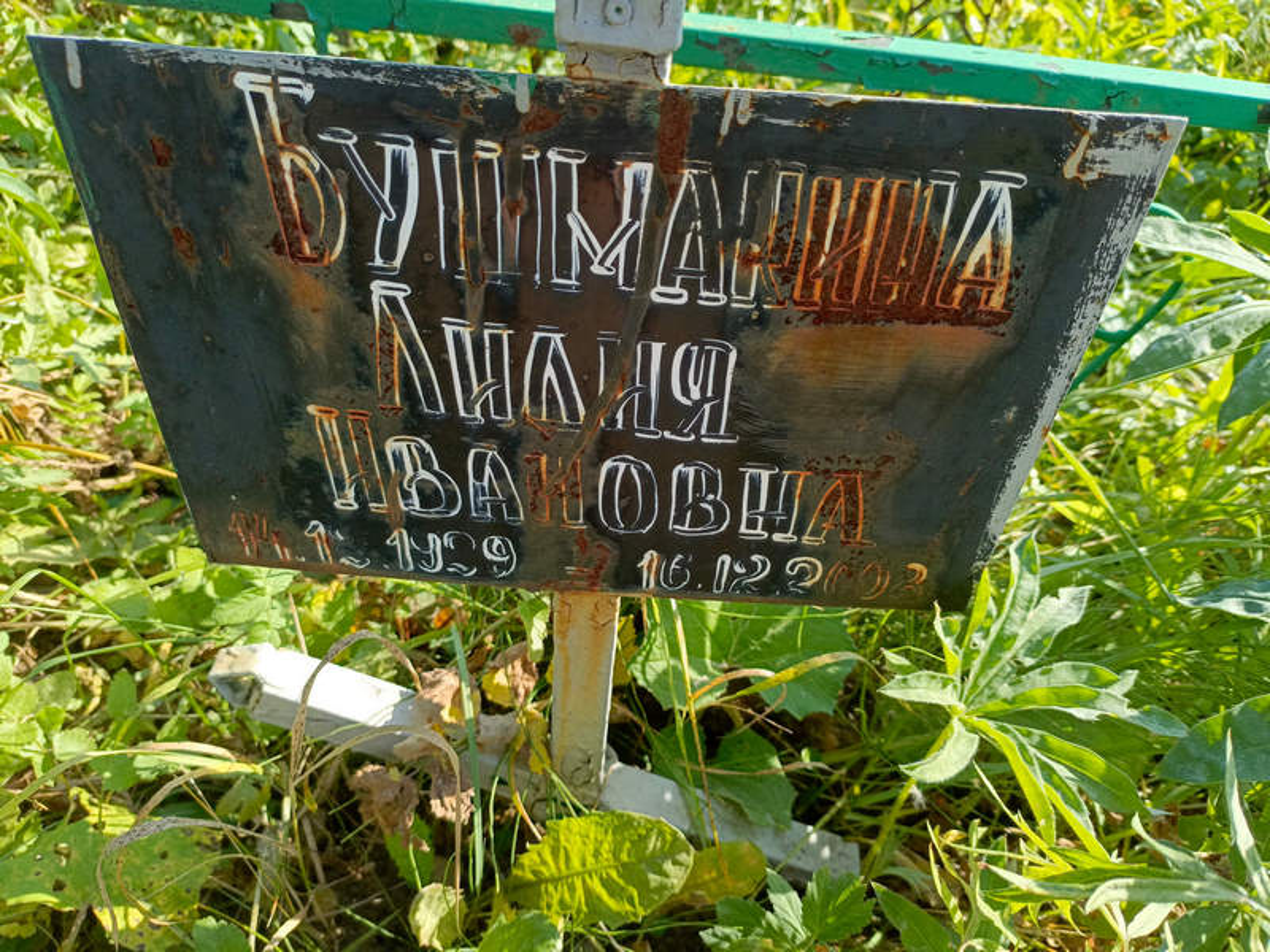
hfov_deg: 69.4
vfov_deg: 54.9
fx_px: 917
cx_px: 635
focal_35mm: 25
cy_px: 476
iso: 111
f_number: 1.69
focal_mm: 4.76
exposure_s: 1/288
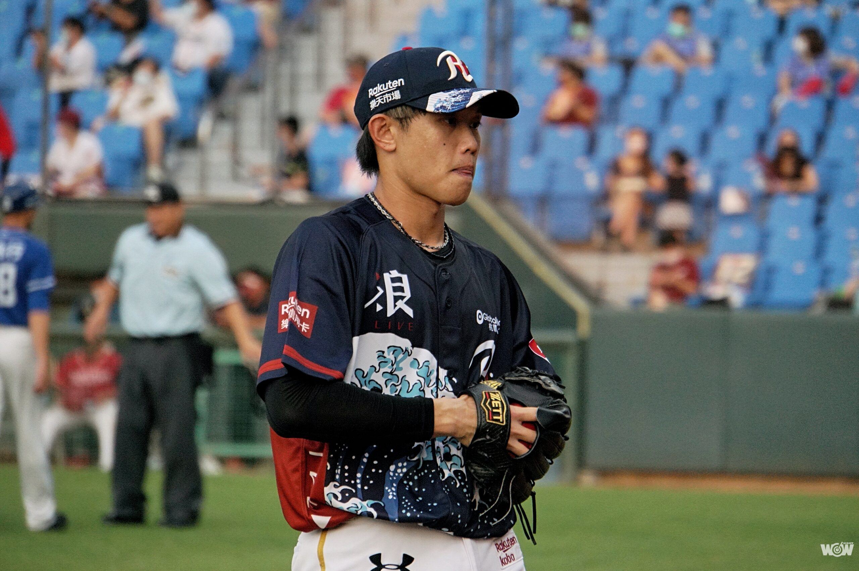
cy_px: 286
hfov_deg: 6.9
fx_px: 7152
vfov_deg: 4.6
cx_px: 430
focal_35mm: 300
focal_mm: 200
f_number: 6.3
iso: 1000
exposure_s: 1/1250
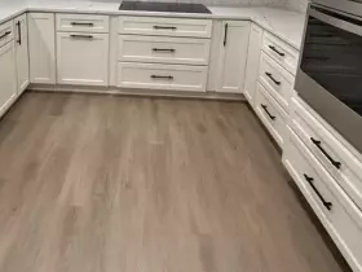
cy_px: 13
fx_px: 293
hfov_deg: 62.5
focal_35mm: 28
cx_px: 134
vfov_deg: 44.0
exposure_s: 1/60
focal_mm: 2.22
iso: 200
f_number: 2.2
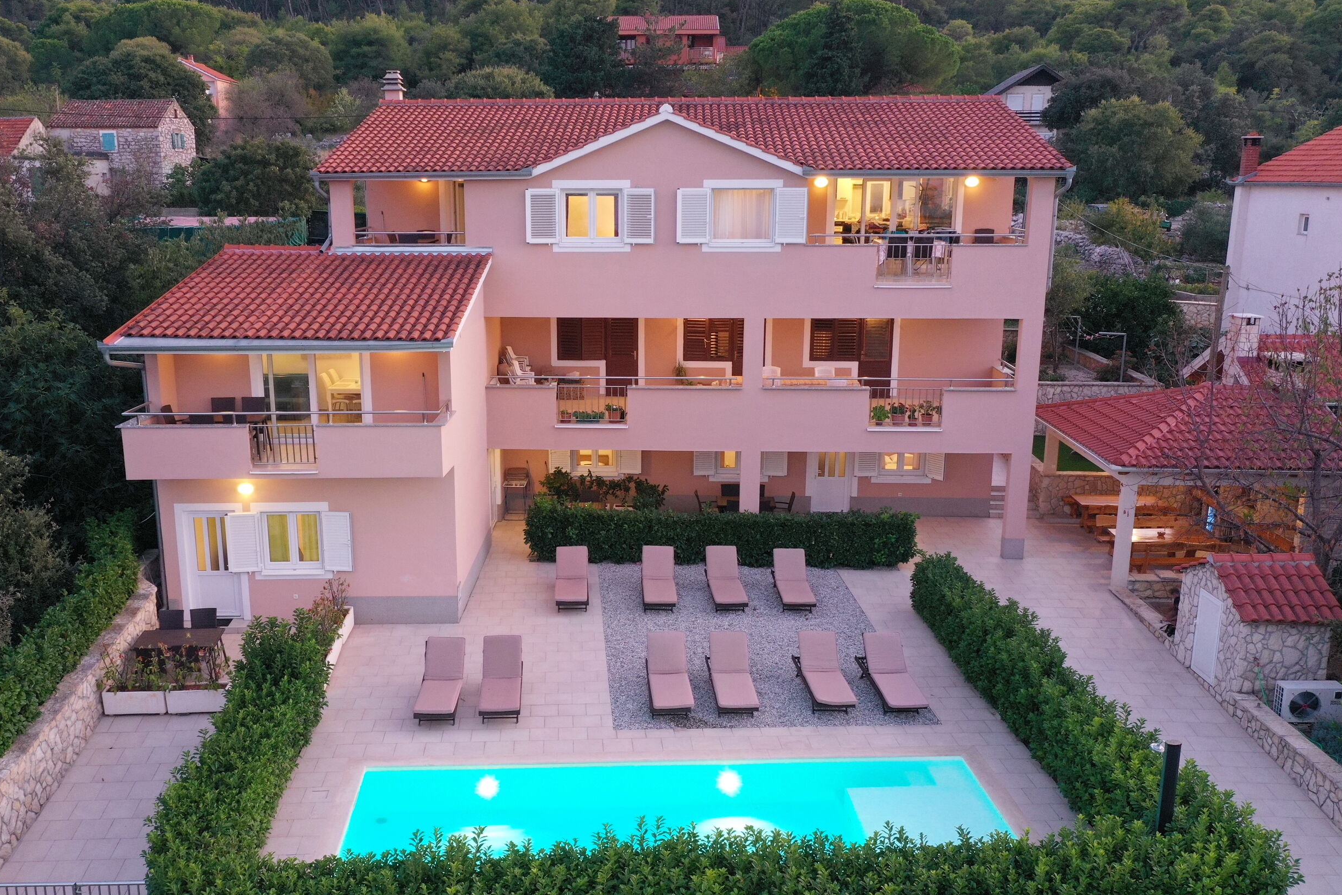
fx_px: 1193
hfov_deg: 58.6
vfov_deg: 41.1
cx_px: 598
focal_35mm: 32
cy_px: 484
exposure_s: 1/3
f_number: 6.3
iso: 400
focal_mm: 10.26
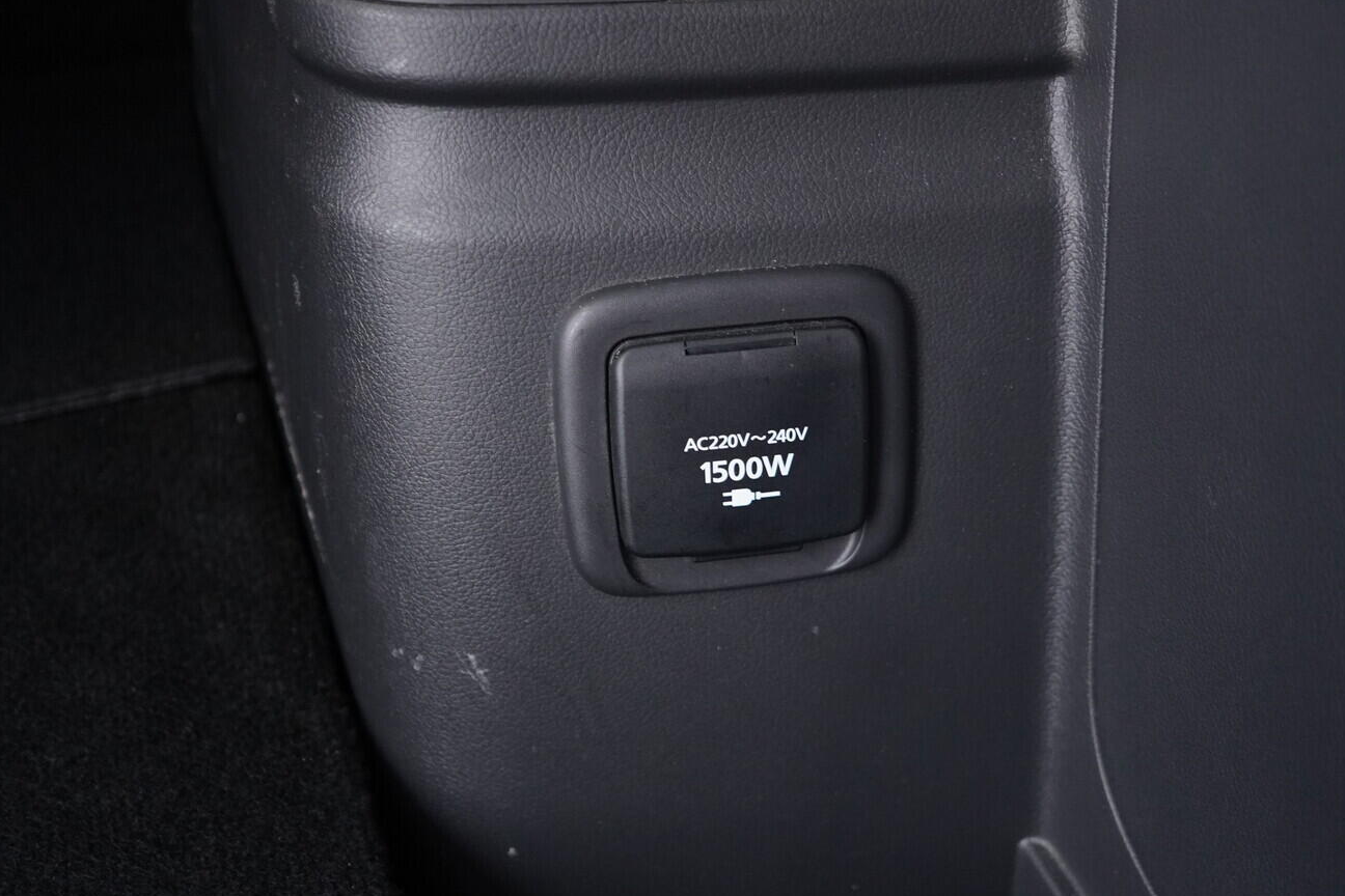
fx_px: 1494
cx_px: 687
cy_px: 412
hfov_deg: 48.5
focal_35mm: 40
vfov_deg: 33.4
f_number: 2.8
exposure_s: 1/40
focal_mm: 24
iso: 2000
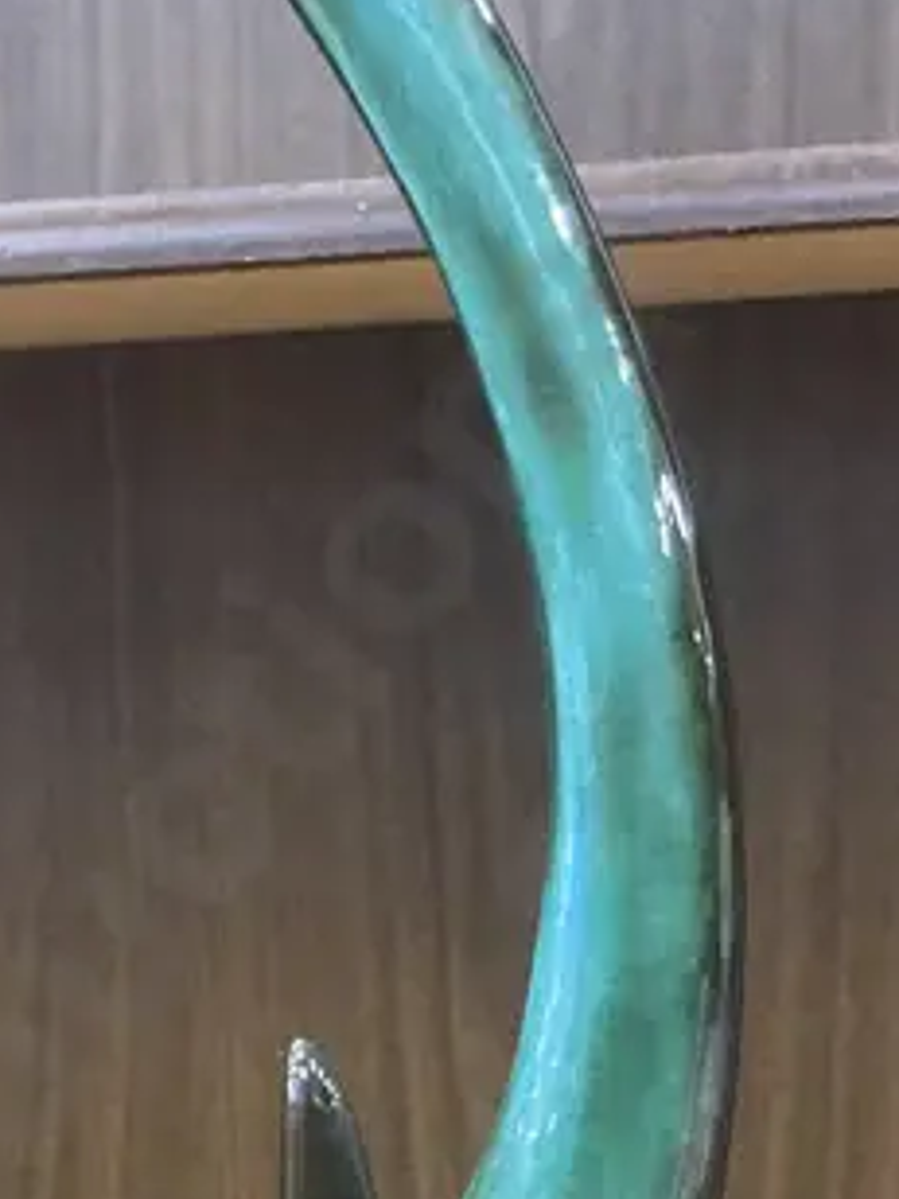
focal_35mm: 93
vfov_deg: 20.3
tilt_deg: -9.4
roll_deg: +2.9
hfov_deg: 15.4
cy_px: 1238
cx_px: -113
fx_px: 3220
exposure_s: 1/50
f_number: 1.8
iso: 320
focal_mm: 3.99
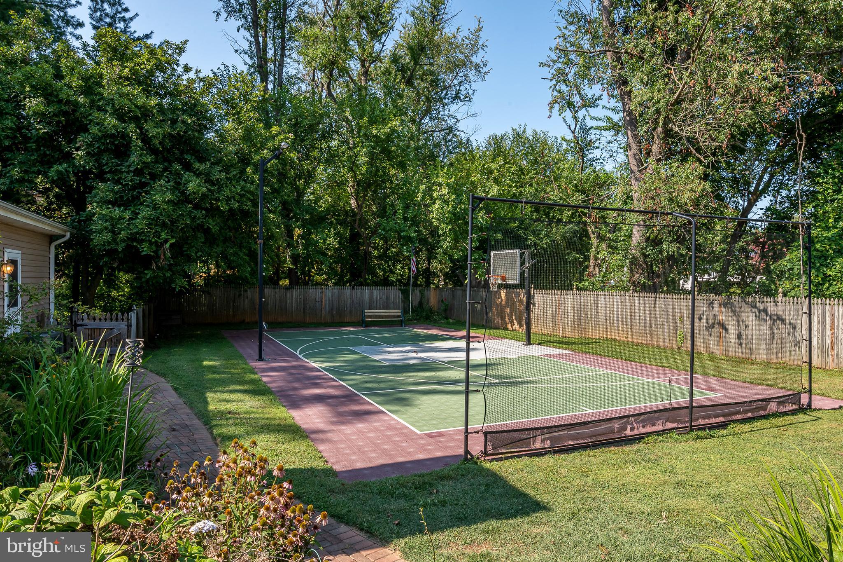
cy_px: 281
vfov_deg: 57.2
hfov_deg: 78.6
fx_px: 515
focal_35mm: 22
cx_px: 422
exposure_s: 1/250
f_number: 16
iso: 320
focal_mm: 22
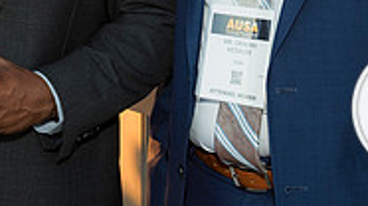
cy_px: -144
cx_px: -22
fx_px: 1276
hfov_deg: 16.0
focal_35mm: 131
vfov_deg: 8.9
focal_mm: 40
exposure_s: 1/400
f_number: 5.6
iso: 800
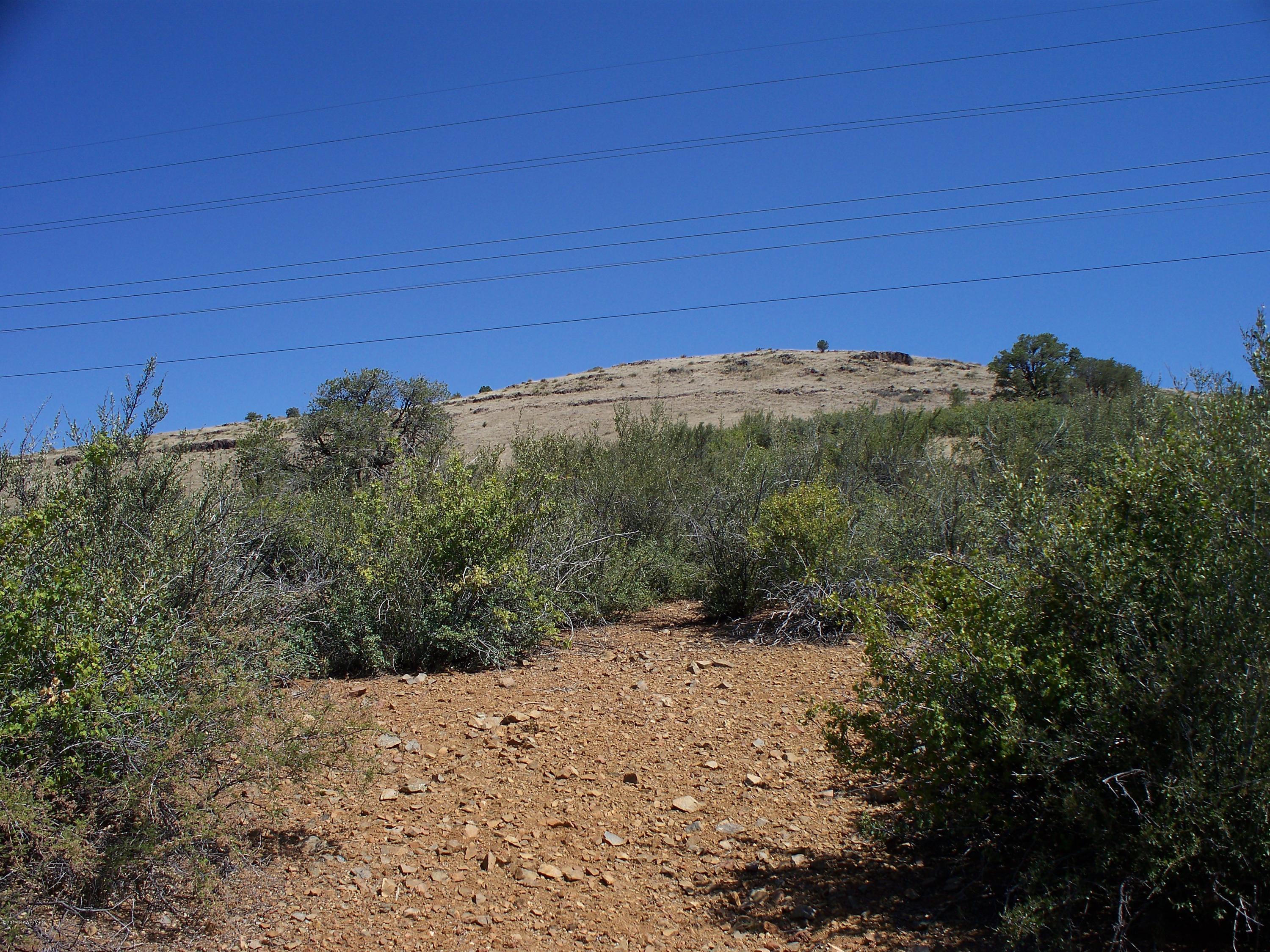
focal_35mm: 36
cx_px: 635
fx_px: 1321
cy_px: 476
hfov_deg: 51.4
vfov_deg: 39.7
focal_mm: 7.54
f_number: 5
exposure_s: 1/400
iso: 64
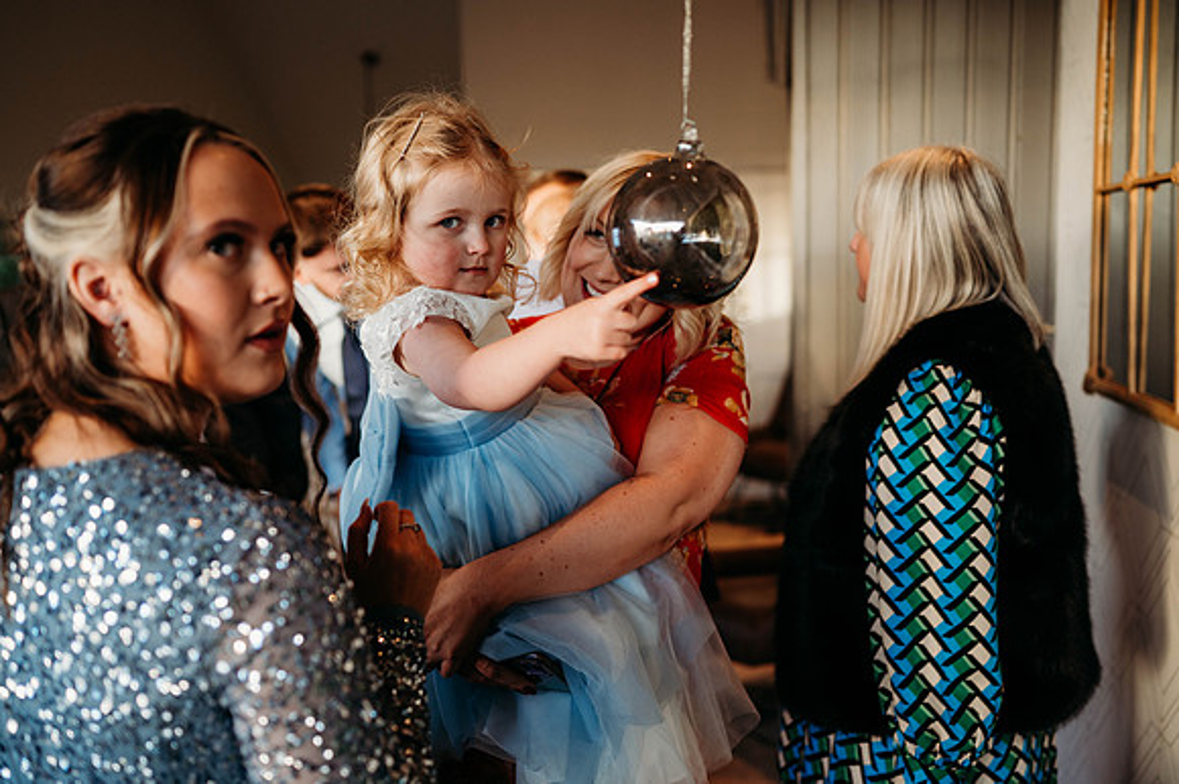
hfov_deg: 54.5
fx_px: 1146
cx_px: 590
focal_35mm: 35
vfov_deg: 37.8
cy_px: 392
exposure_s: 1/200
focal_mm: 35
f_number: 2.2
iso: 500
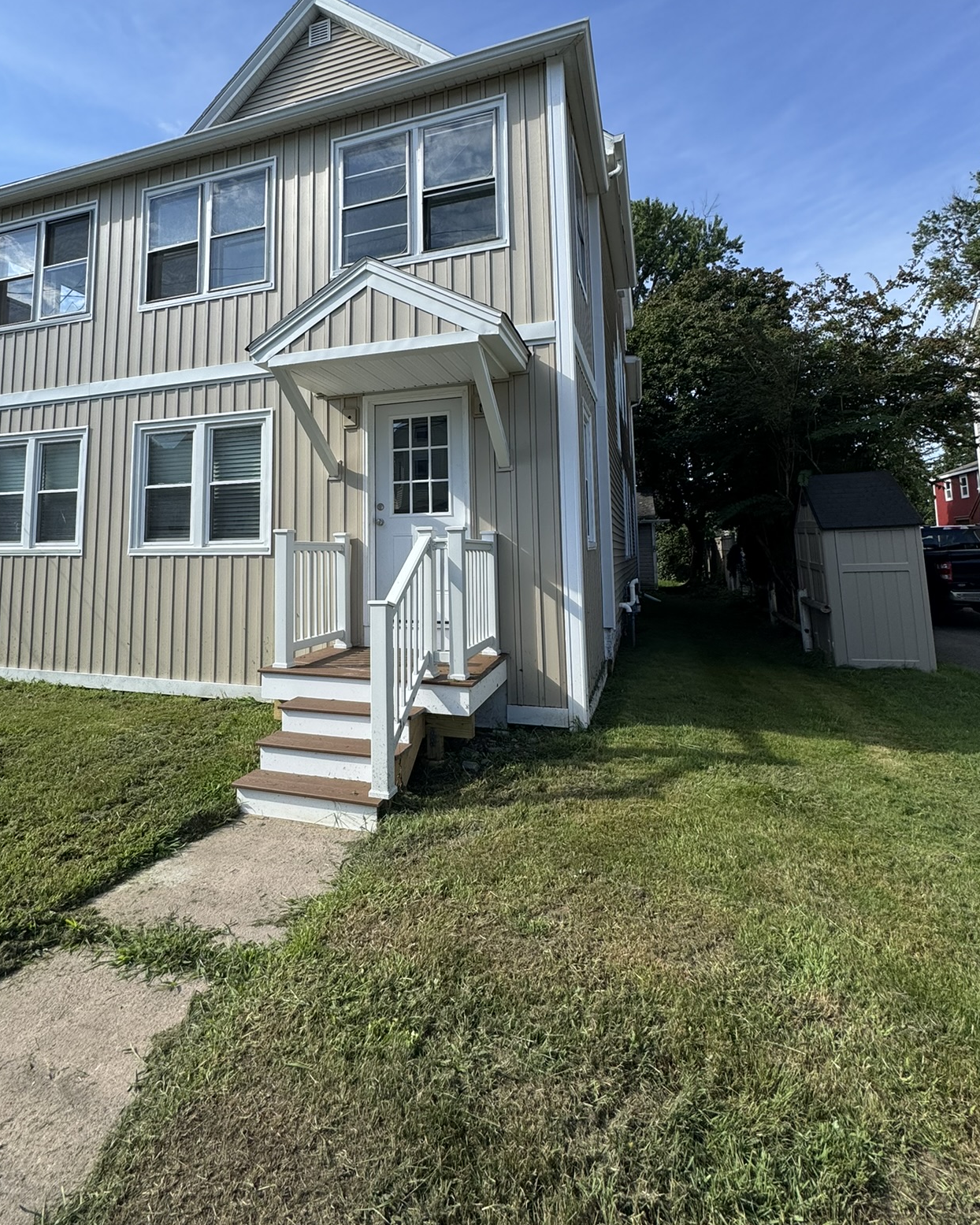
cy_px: 487
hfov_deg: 73.2
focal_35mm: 18
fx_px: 653
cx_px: 406
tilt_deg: +6.9
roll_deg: +0.9
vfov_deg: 85.2
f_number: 2.2
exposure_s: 1/1420
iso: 40
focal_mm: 2.22
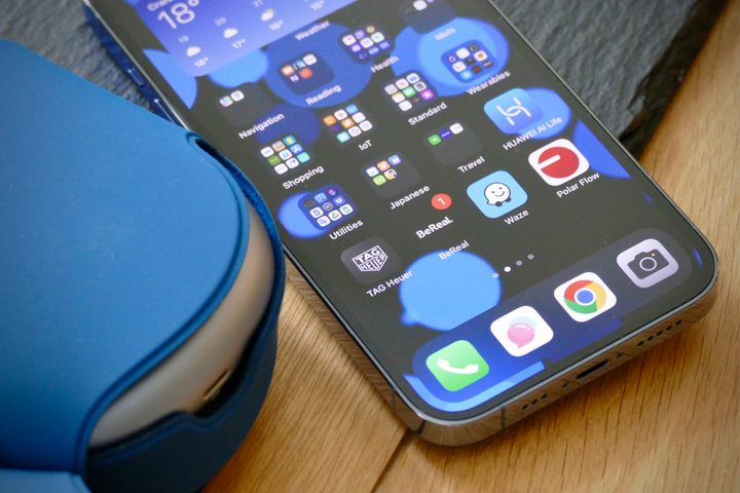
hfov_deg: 13.3
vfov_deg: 8.9
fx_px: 3165
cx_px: 370
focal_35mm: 154
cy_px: 246
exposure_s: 1/25
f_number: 4.5
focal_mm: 56.08
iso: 1600
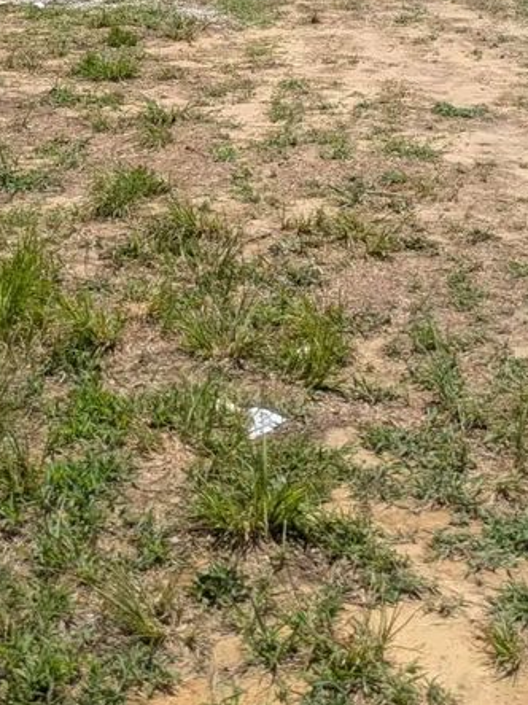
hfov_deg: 19.1
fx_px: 1567
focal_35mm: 77
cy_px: -315
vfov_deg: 21.7
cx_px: 204
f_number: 1.89
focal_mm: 5.43
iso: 48
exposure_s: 1/2028
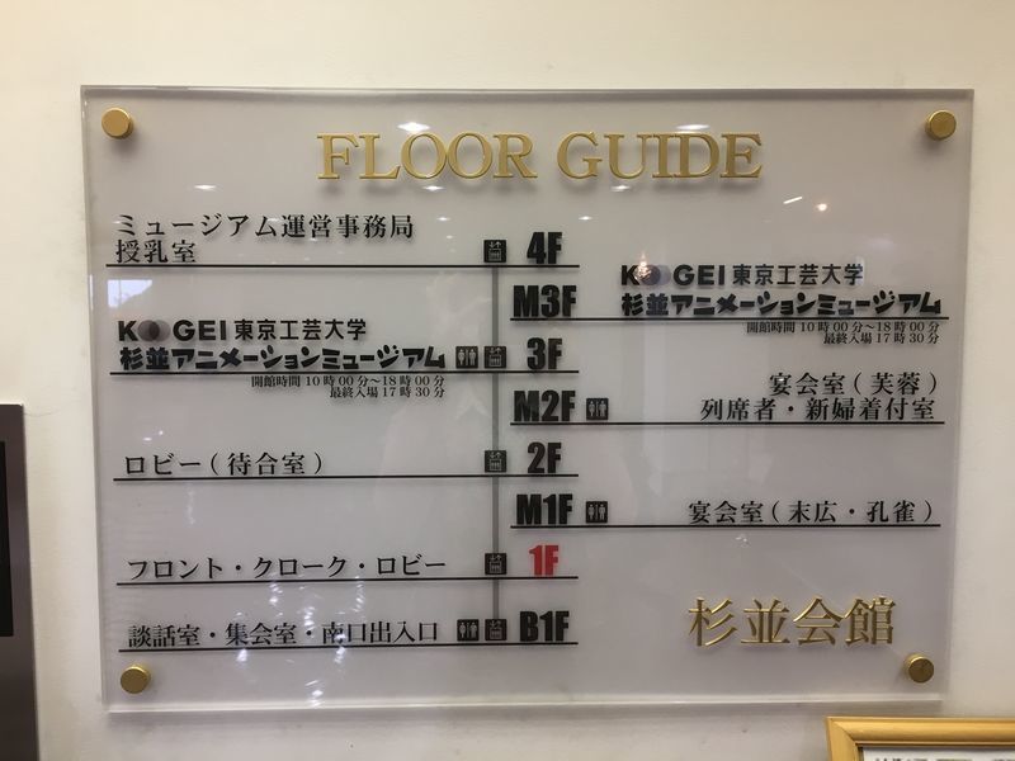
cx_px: 508
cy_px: 380
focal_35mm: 29
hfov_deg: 61.7
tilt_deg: -5.1
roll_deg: +0.3
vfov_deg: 48.2
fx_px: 850
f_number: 2.2
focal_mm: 4.15
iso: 80
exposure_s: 1/33
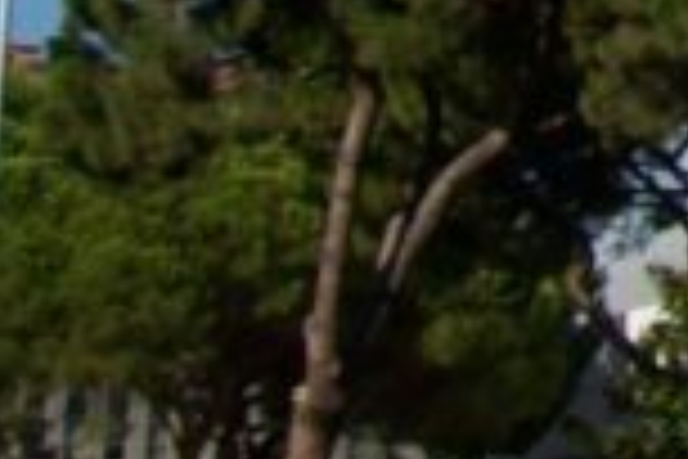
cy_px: -956
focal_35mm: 250
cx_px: 2077
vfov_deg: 5.2
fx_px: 4777
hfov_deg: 7.3
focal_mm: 6
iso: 80
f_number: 4.8
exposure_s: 1/723
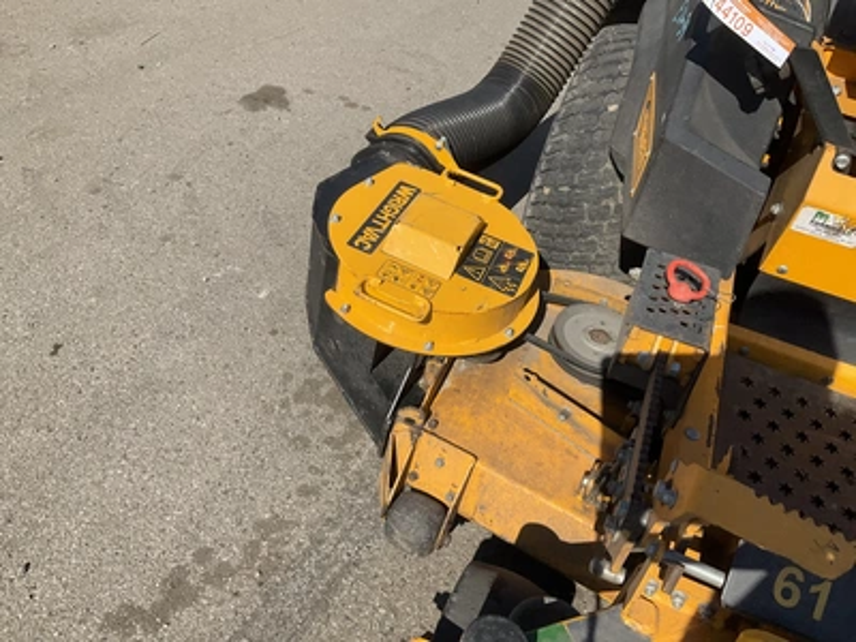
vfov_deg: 48.2
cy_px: 321
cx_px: 428
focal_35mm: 29
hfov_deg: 61.7
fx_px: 717
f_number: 1.8
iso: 25
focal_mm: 3
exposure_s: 1/2427
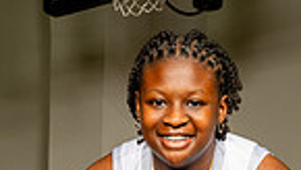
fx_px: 1039
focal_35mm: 130
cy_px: 410
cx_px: 145
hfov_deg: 16.5
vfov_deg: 8.5
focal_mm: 40
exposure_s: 1/500
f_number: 8
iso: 250
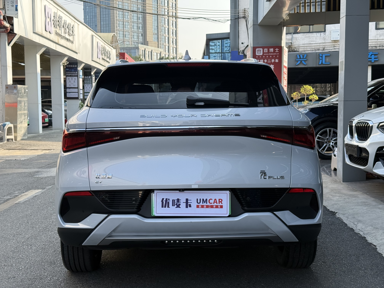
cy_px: 144
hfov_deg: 39.7
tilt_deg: -3.6
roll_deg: +0.0
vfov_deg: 30.3
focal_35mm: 48
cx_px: 192
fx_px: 532
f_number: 1.78
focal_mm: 6.76
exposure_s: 1/865
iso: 64
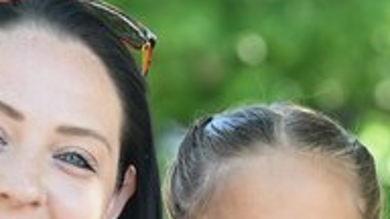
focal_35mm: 273
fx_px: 2823
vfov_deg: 4.4
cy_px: 429
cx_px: 368
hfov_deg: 7.9
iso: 400
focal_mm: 50
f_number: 2.2
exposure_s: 1/640
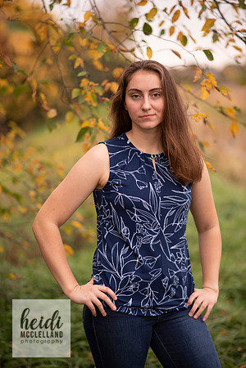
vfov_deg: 23.9
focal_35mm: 85
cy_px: 184
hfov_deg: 16.1
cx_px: 123
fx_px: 871
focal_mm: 85
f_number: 1.8
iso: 160
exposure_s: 1/250
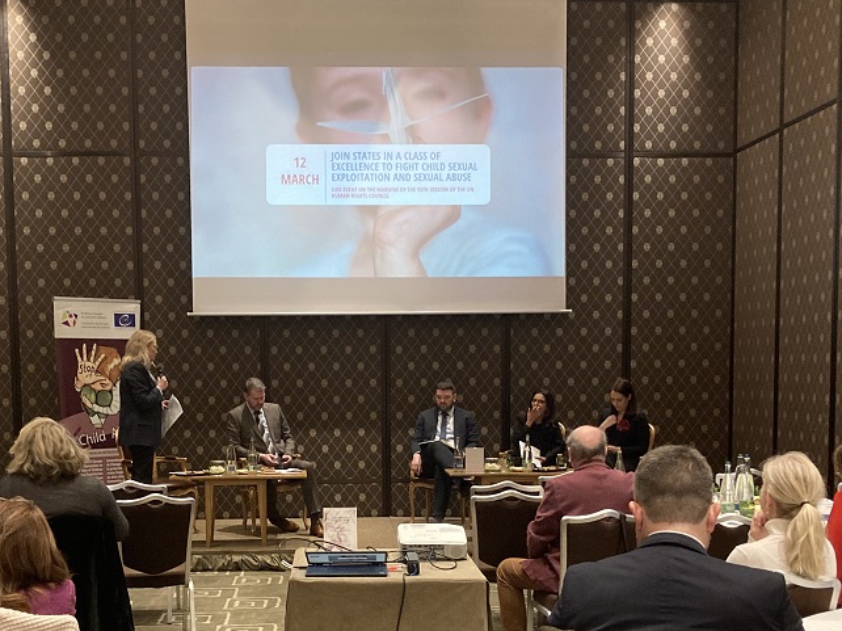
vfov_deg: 29.8
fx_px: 1167
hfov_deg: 39.6
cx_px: 366
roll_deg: +0.2
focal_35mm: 48
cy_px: 466
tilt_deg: -3.9
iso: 320
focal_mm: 3.99
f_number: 1.8
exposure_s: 1/25
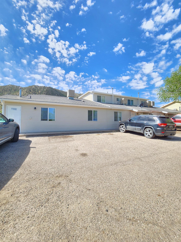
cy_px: 121
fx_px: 91
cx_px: 90
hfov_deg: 89.9
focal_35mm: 13
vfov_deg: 106.2
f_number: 2.2
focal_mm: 2.2
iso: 50
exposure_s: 1/264
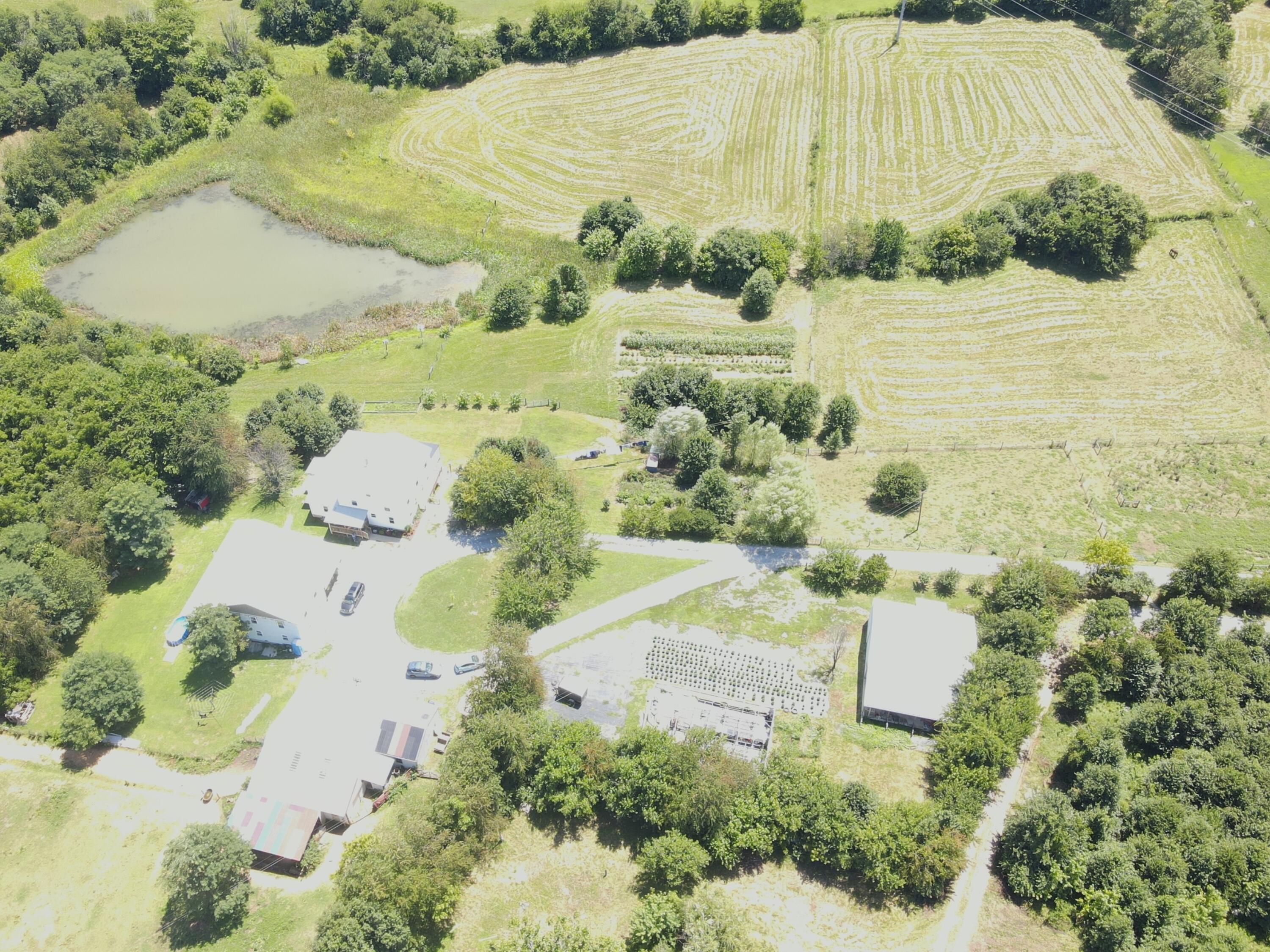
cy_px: 476
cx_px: 635
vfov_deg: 56.8
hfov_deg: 71.6
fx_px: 881
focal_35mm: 24
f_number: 2.8
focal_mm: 4.5
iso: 100
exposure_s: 1/100
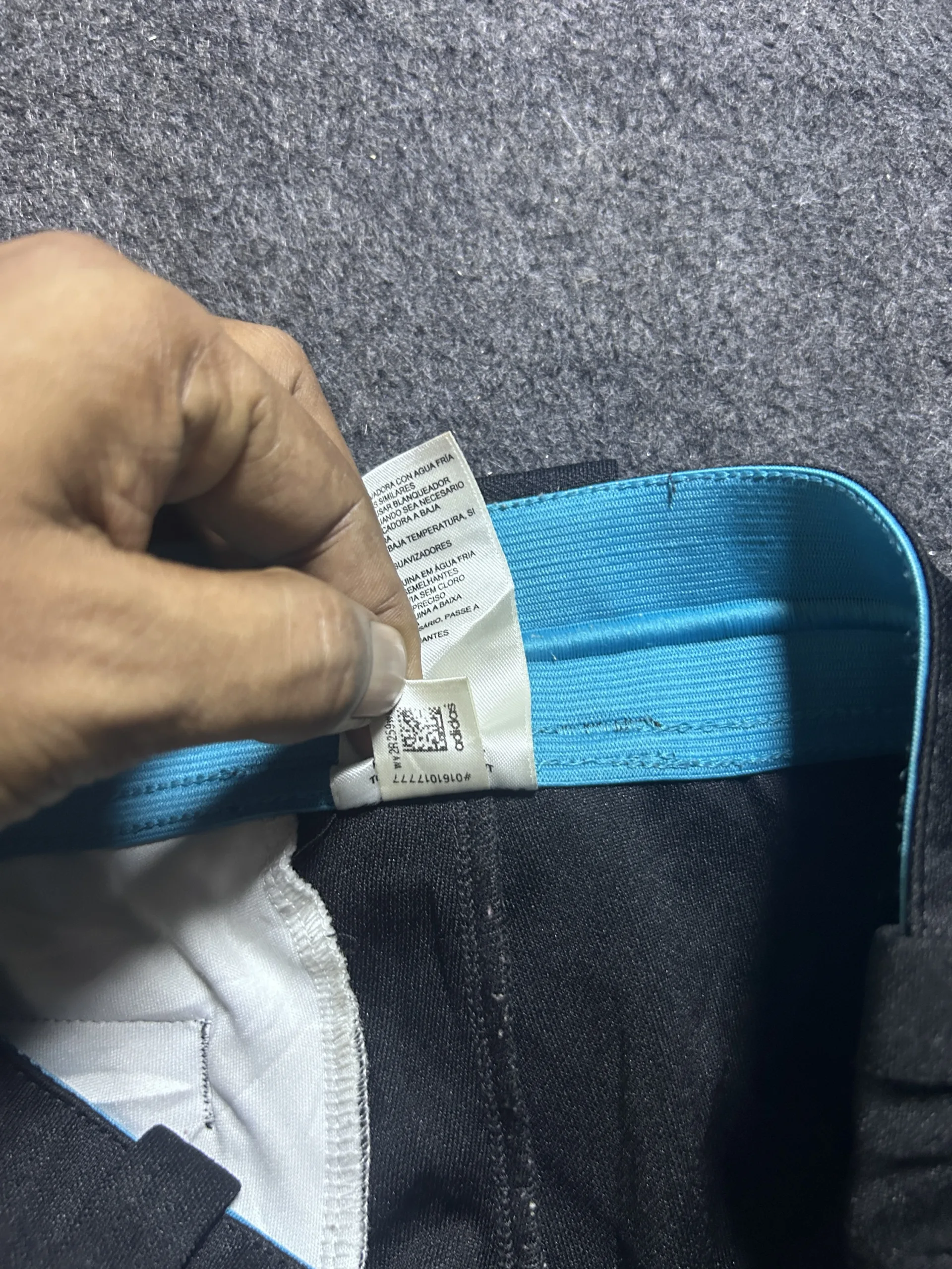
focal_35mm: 26
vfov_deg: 67.3
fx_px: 953
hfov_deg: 53.1
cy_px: 634
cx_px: 476
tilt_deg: -59.5
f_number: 1.5
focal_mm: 5.7
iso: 400
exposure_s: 1/50
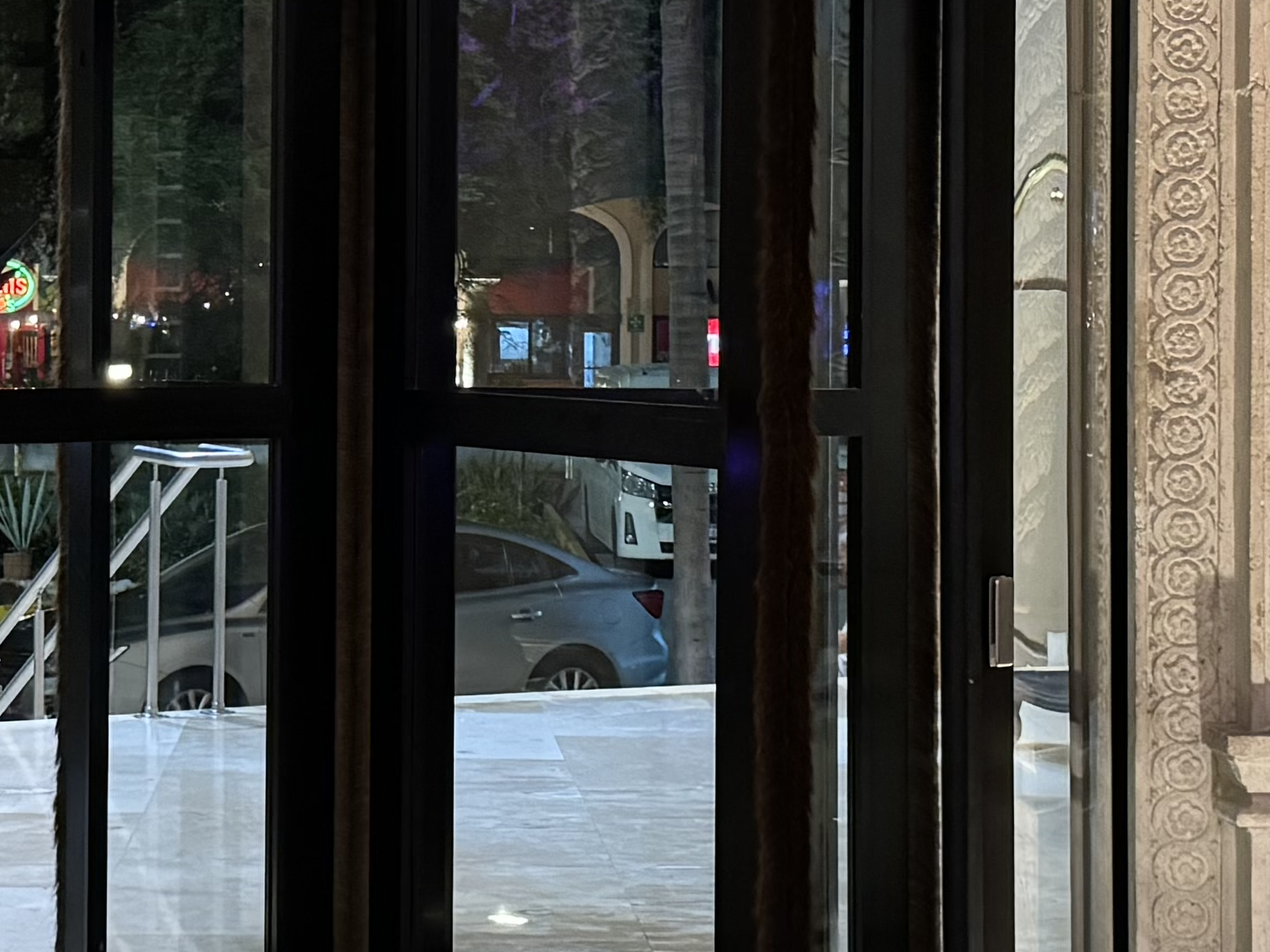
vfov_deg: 16.4
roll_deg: -0.3
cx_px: 318
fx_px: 3302
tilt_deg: +0.2
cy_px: 294
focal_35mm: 90
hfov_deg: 21.6
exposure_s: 1/40
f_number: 1.78
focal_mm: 6.76
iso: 1000
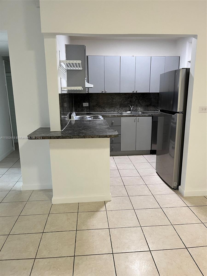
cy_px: 138
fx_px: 207
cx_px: 104
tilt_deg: -13.5
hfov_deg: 53.1
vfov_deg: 67.3
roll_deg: +0.8
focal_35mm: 26
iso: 160
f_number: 1.6
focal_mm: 5.1
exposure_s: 1/60
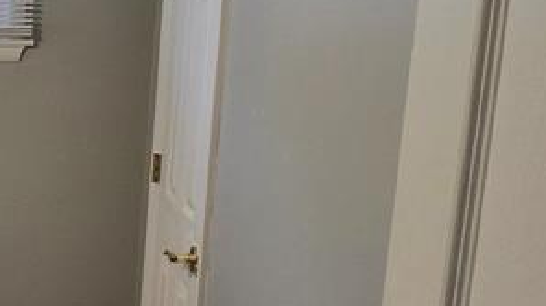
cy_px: 135
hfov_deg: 25.7
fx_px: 709
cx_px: -341
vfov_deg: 24.4
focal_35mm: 49
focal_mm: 2.2
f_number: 2.2
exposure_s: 1/120
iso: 100
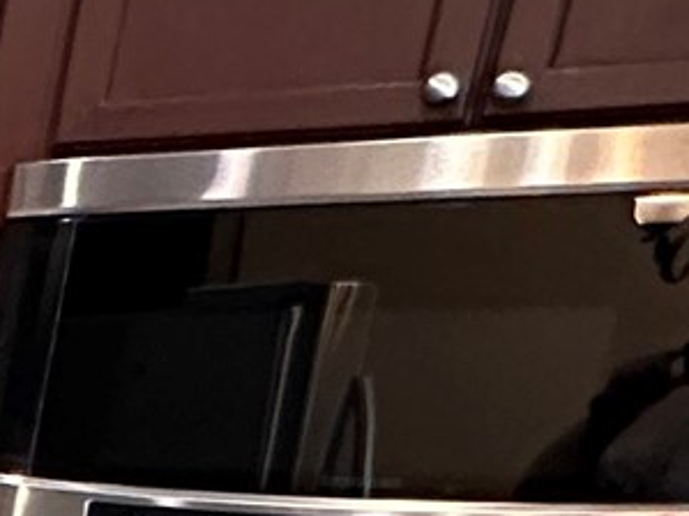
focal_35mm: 96
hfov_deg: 13.3
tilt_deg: -17.8
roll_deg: +0.0
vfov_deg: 13.2
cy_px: 1044
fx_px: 1910
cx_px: -1081
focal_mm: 2.22
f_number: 2.2
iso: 500
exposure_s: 1/60
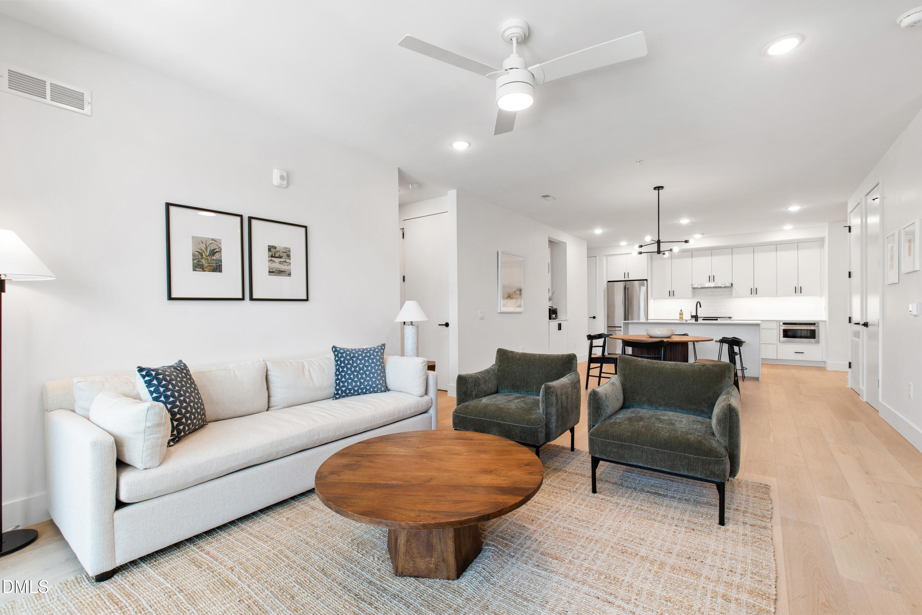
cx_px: 461
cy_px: 308
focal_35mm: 15
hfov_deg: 100.4
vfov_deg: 77.3
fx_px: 384
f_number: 8
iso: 100
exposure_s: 1/4
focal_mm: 10
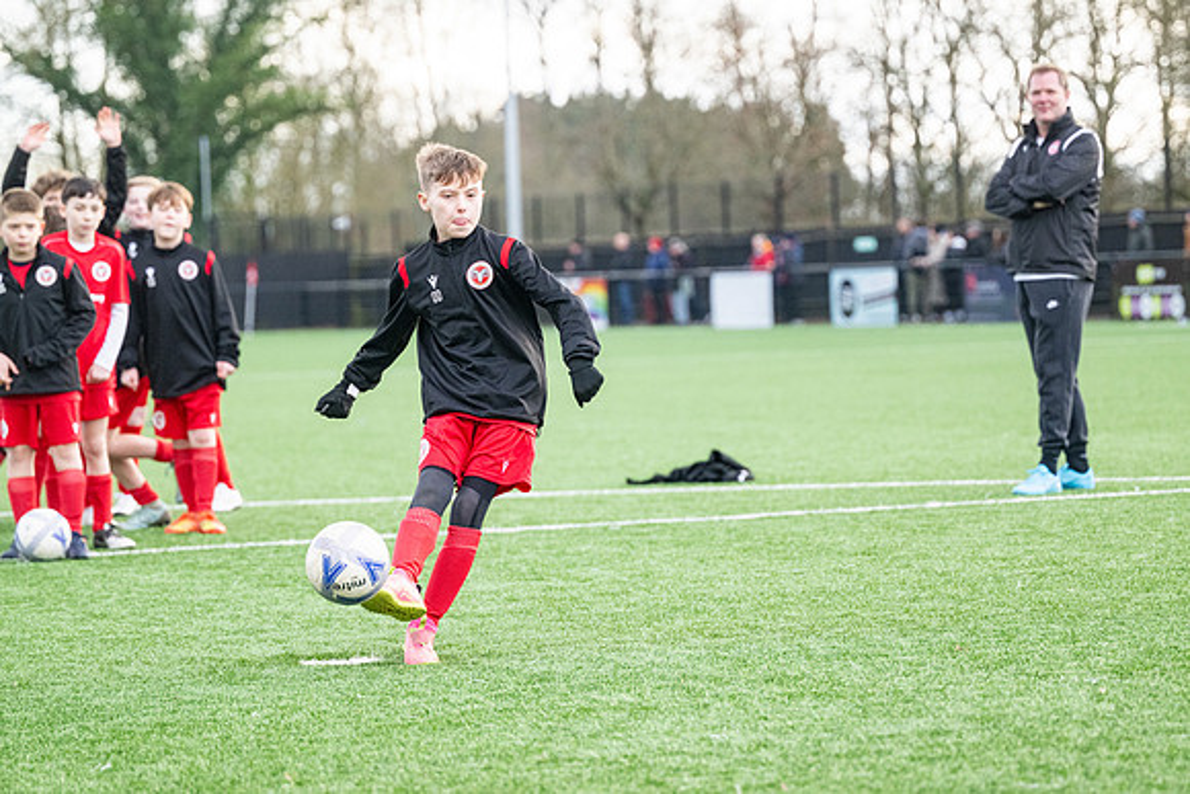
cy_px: 397
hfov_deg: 14.7
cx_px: 595
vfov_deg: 9.8
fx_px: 4629
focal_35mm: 140
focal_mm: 140
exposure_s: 1/1600
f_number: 4
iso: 2000
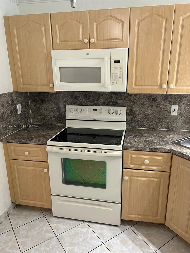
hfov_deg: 53.1
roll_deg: +0.0
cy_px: 126
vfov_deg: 67.3
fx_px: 190
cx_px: 95
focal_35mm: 26
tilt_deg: -17.0
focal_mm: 5.7
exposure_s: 1/60
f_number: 1.5
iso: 160
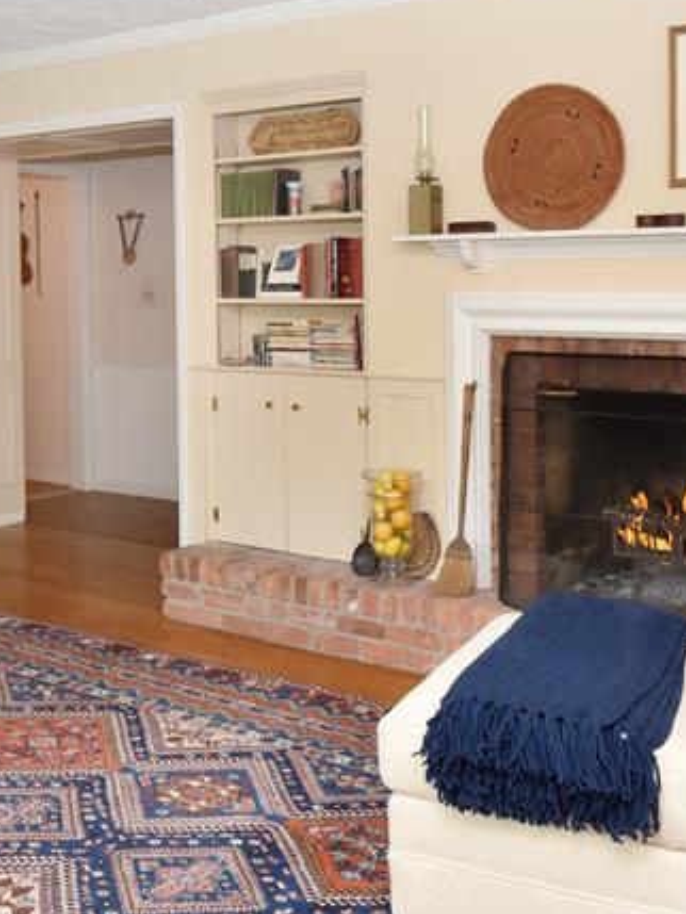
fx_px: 1030
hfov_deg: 36.7
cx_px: 273
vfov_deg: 47.5
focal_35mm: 39
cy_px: 355
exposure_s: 1/60
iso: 1250
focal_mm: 17
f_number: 11
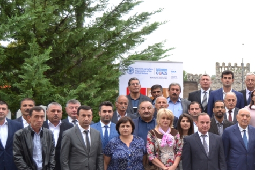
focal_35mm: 84
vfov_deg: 16.2
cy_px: 111
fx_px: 595
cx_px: 254
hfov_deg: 23.2
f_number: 4
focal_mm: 26
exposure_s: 1/125
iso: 220
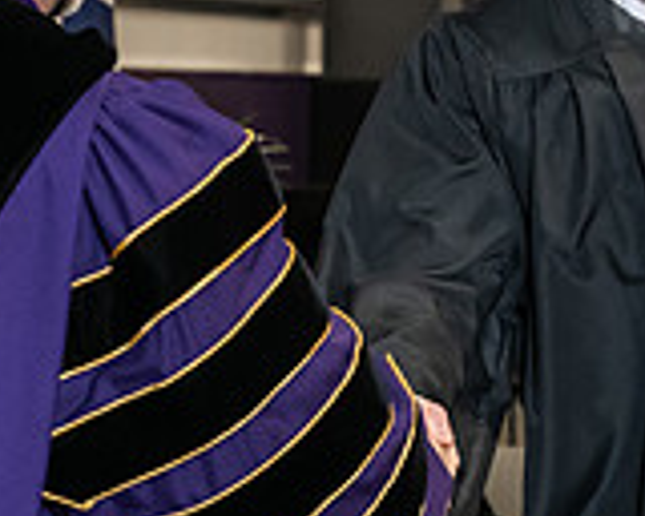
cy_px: 99
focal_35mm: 211
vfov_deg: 7.3
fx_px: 4028
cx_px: 427
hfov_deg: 9.1
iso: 2500
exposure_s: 1/200
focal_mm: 62
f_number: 5
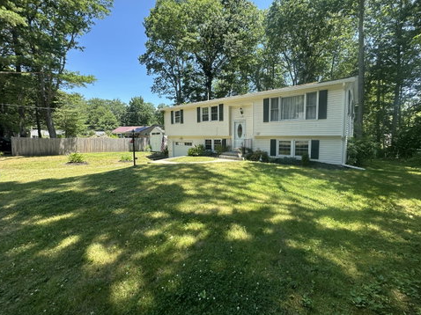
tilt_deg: -4.3
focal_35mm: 15
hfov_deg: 98.2
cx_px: 214
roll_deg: +0.5
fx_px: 182
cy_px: 148
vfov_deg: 81.6
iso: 40
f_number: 2.2
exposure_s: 1/379
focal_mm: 2.22
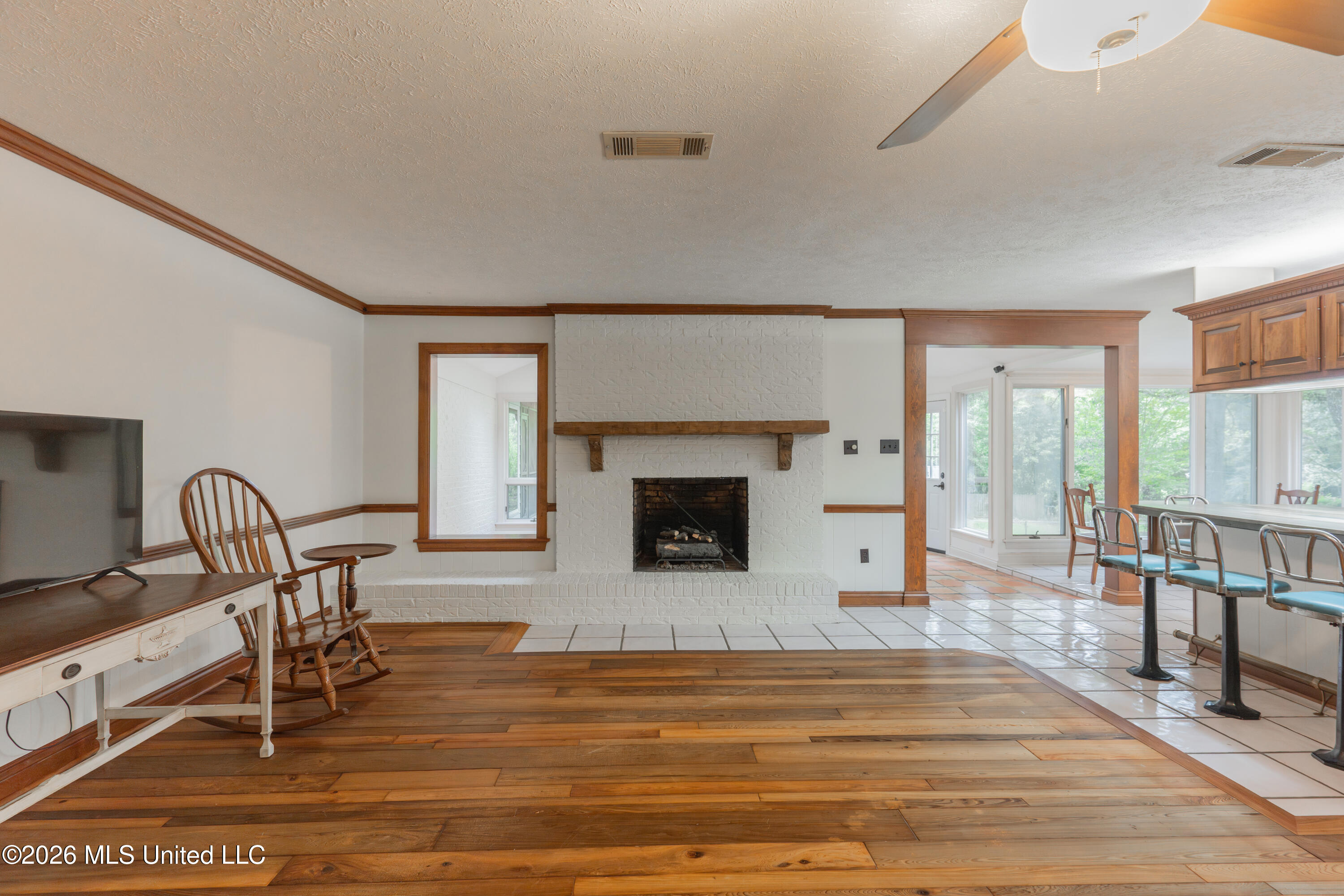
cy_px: 448
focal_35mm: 17
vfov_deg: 70.4
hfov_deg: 93.3
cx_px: 672
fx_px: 635
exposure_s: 1/25
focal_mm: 17
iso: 640
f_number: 5
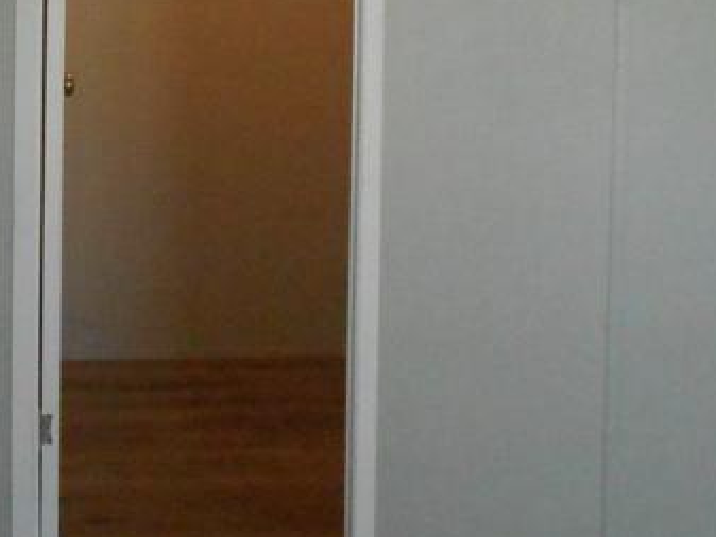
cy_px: -13
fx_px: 1635
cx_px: 289
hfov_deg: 24.7
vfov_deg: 18.2
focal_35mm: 79
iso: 800
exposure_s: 1/160
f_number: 3.2
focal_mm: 4.6
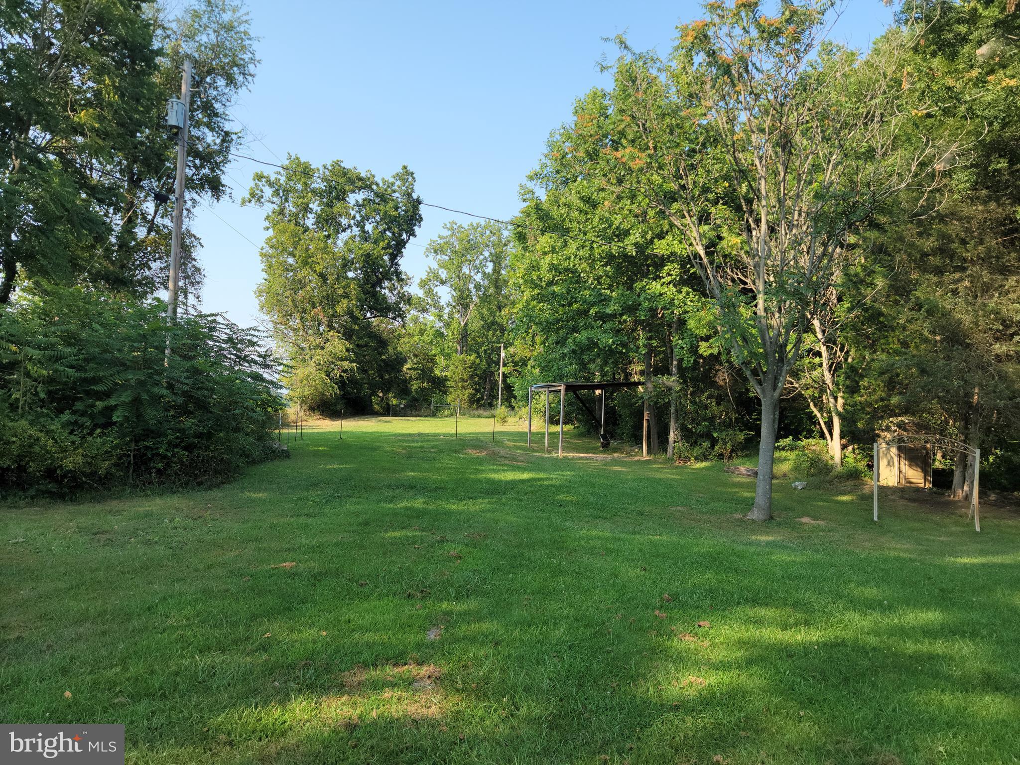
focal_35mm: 25
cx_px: 510
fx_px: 737
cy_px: 382
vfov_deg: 54.9
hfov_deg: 69.4
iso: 20
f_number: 1.8
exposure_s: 1/344
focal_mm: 7
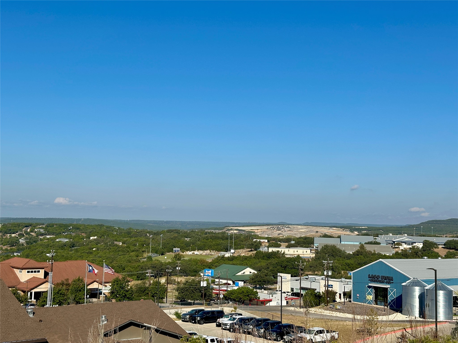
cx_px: 229
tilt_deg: +3.5
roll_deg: -1.3
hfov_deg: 39.7
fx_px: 635
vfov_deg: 30.3
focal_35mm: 48
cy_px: 172
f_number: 1.78
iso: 64
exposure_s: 1/6623
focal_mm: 6.86
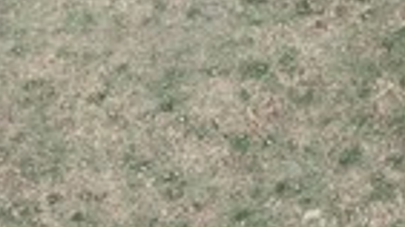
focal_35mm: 190
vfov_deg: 6.2
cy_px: 448
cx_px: 709
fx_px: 2038
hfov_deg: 10.7
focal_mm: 8.67
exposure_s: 1/640
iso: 100
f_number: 1.8
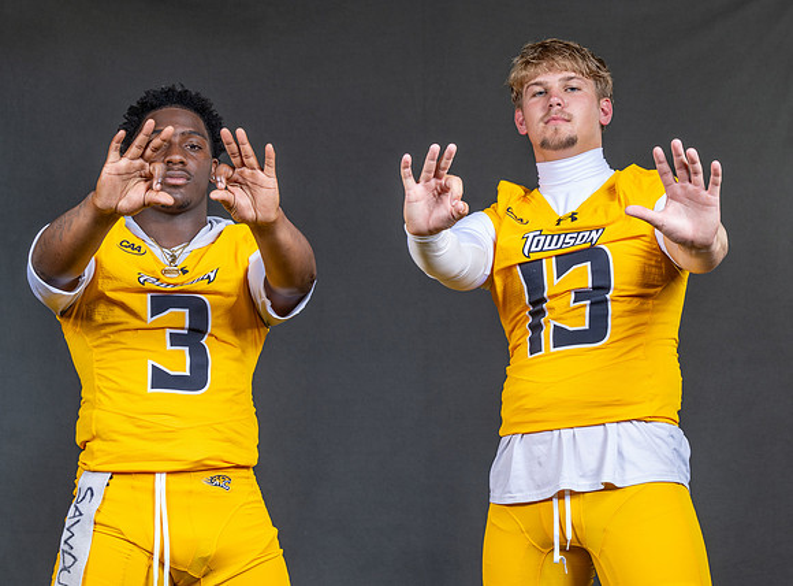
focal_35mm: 87
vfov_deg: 16.9
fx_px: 1971
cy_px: 259
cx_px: 528
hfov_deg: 22.7
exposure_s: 1/200
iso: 100
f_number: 6.3
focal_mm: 57
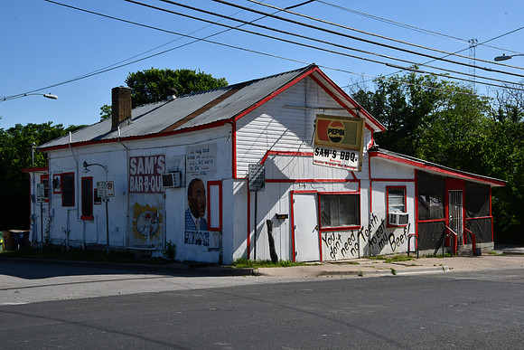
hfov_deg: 41.1
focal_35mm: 48
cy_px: 175
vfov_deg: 28.1
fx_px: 699
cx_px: 262
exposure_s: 1/125
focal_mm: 32
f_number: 29
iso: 250
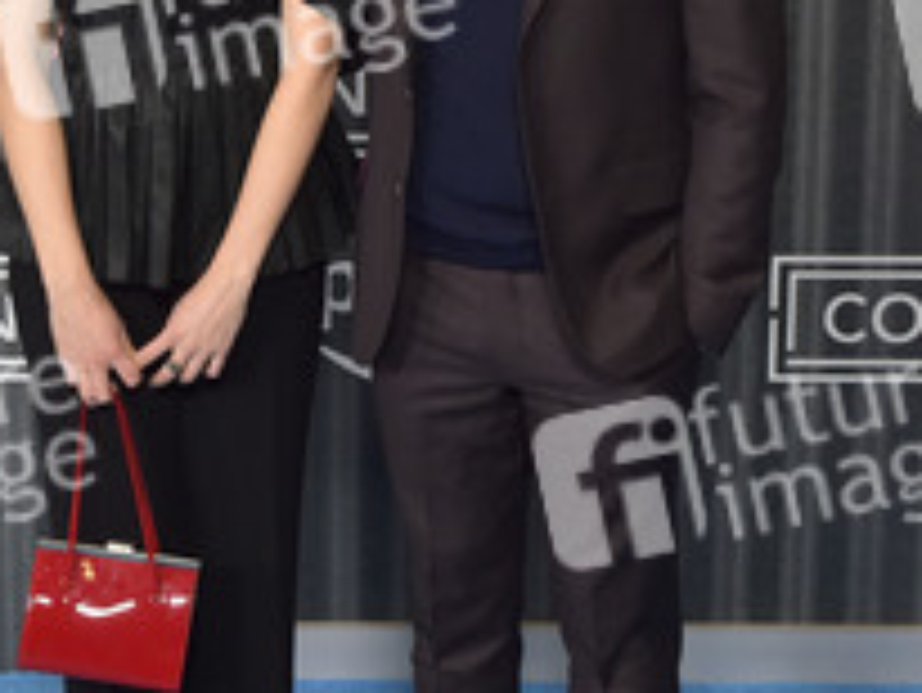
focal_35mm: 90
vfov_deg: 16.4
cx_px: 358
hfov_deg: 21.7
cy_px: 238
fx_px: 2399
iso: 2500
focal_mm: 48
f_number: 6.3
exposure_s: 1/250
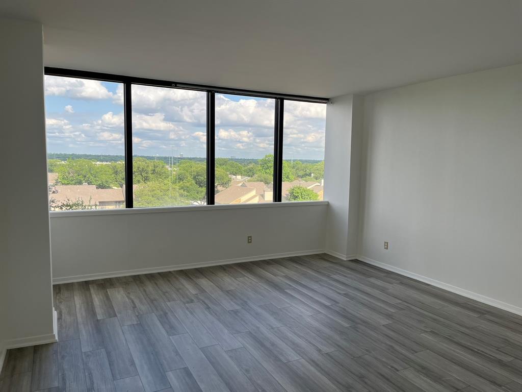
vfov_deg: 53.1
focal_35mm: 26
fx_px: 392
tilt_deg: -4.7
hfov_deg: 67.3
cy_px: 196
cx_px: 261
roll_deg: -0.3
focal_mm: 5.1
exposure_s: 1/598
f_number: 1.6
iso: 50
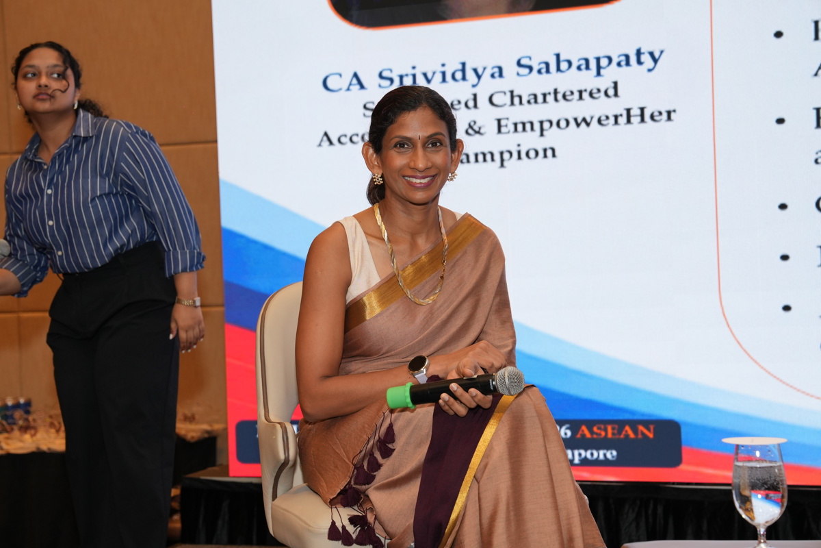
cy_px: 274
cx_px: 410
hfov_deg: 28.8
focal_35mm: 70
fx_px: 1596
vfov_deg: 19.5
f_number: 5.6
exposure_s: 1/200
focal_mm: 70
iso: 1600
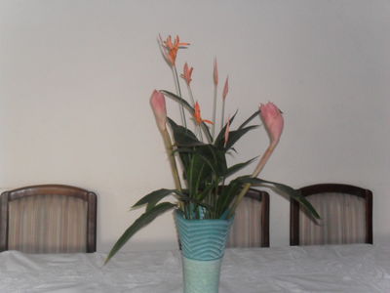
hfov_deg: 36.8
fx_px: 586
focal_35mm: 52
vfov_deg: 28.0
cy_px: 146
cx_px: 195
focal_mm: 9.3
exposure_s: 1/60
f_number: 5
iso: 400
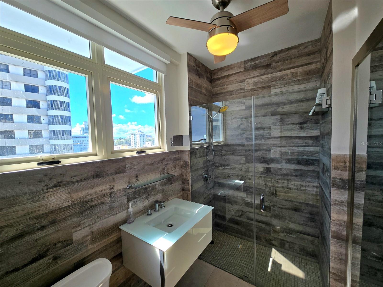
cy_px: 144
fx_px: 144
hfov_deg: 106.2
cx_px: 192
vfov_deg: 89.9
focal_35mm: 13
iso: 50
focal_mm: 2.2
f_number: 2.2
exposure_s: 1/370
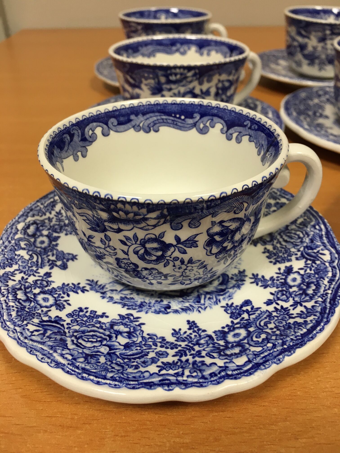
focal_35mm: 29
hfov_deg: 48.2
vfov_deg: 61.7
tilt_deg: -35.5
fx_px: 380
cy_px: 226
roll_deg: +1.2
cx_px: 170
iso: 50
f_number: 2.2
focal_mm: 4.15
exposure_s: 1/30
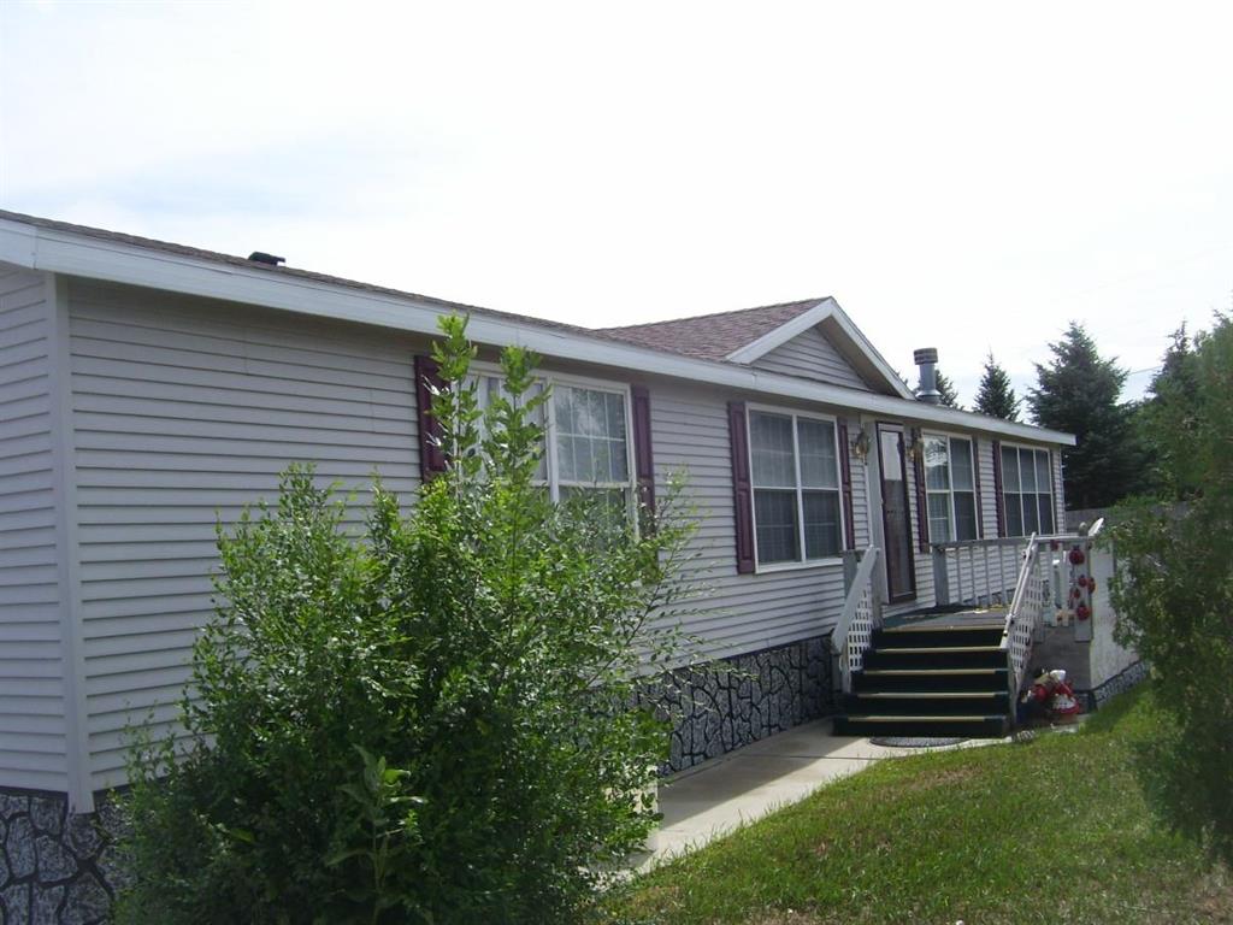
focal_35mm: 37
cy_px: 462
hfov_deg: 50.1
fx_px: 1318
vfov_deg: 38.7
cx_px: 616
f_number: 4.8
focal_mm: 6
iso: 80
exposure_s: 1/500
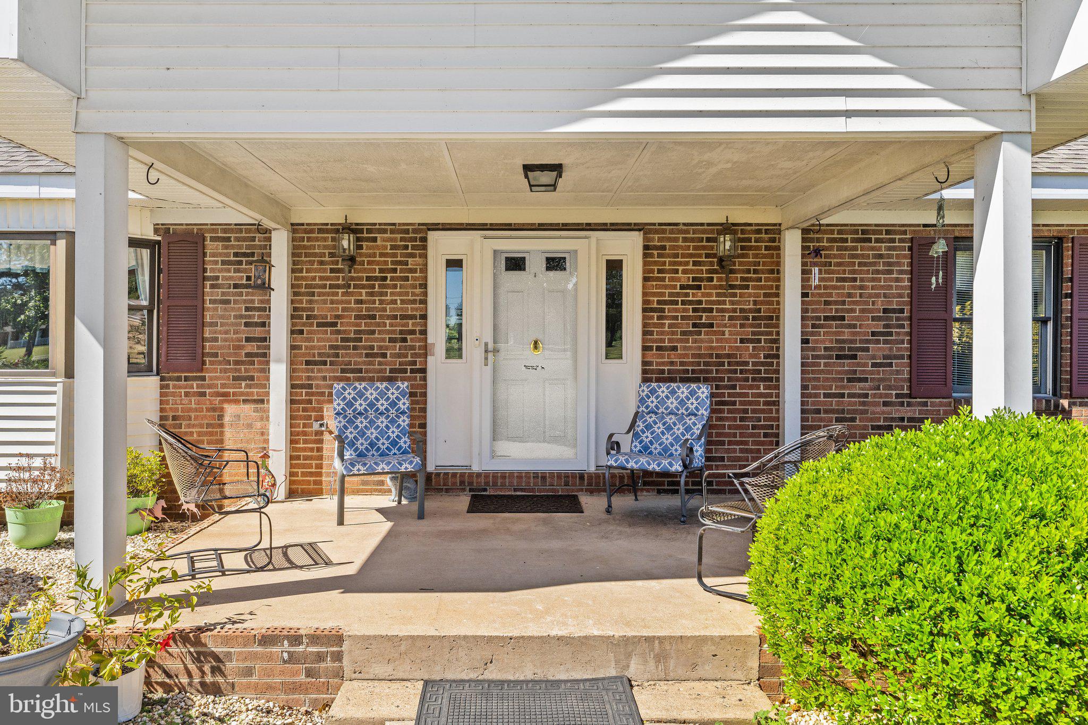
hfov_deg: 76.6
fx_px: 689
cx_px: 544
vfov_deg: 55.5
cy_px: 362
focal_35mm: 23
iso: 640
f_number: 8
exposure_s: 1/640
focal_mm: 22.8
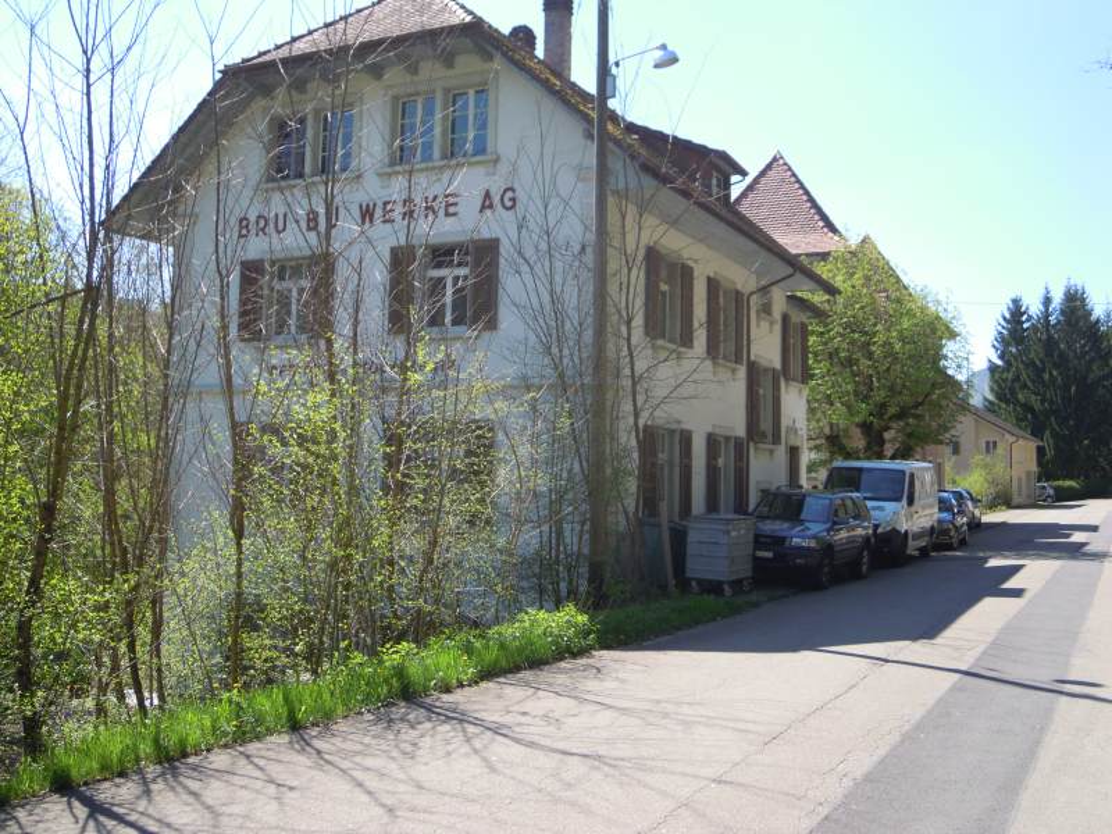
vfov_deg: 39.7
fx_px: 1156
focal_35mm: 36
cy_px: 417
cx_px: 556
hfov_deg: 51.4
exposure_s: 1/640
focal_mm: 6.4
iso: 100
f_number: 3
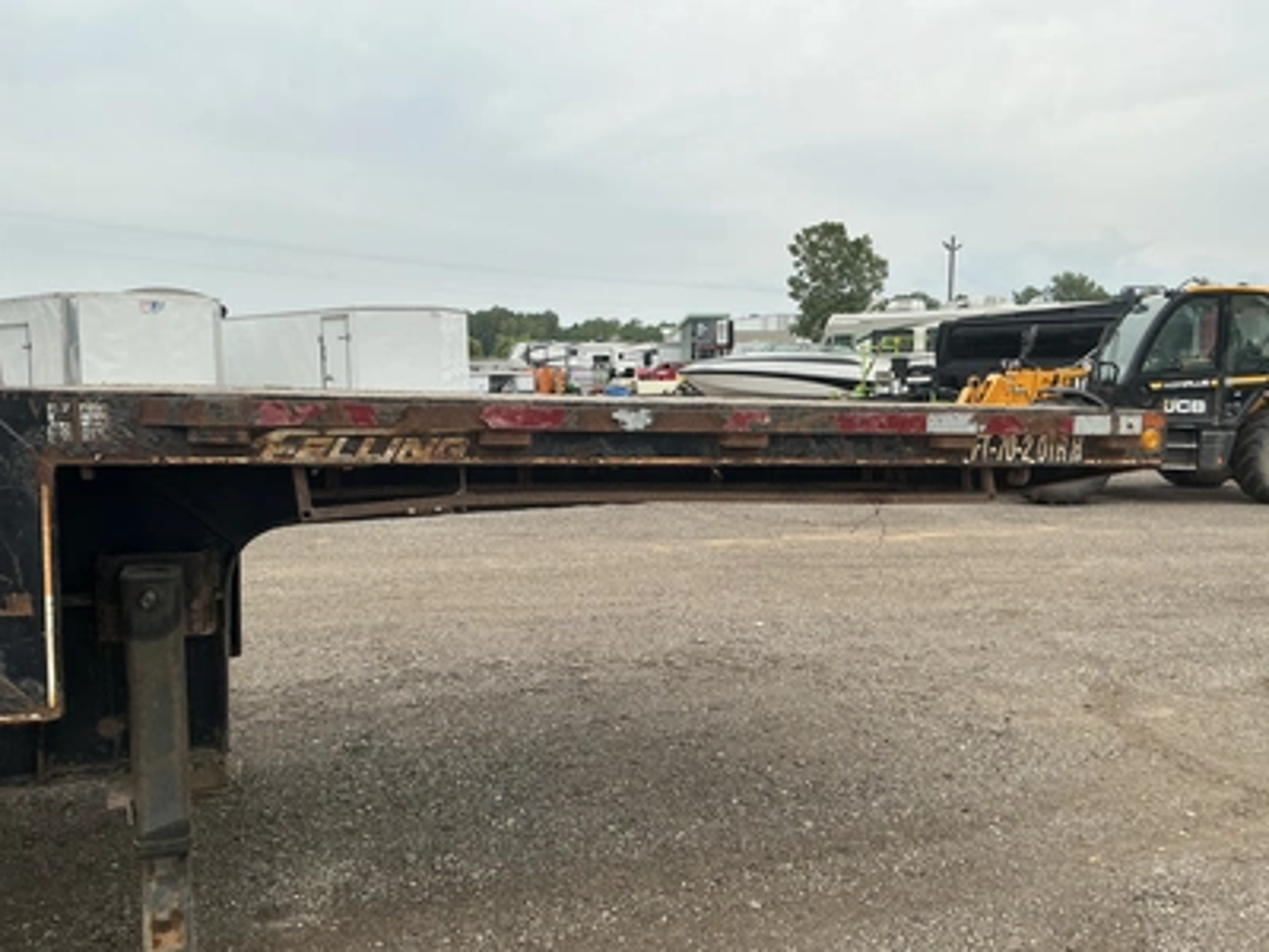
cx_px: 634
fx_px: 1026
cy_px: 476
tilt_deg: -3.5
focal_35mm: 28
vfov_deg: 49.7
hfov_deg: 63.4
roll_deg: -0.3
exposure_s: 1/1534
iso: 25
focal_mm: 3
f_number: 1.8
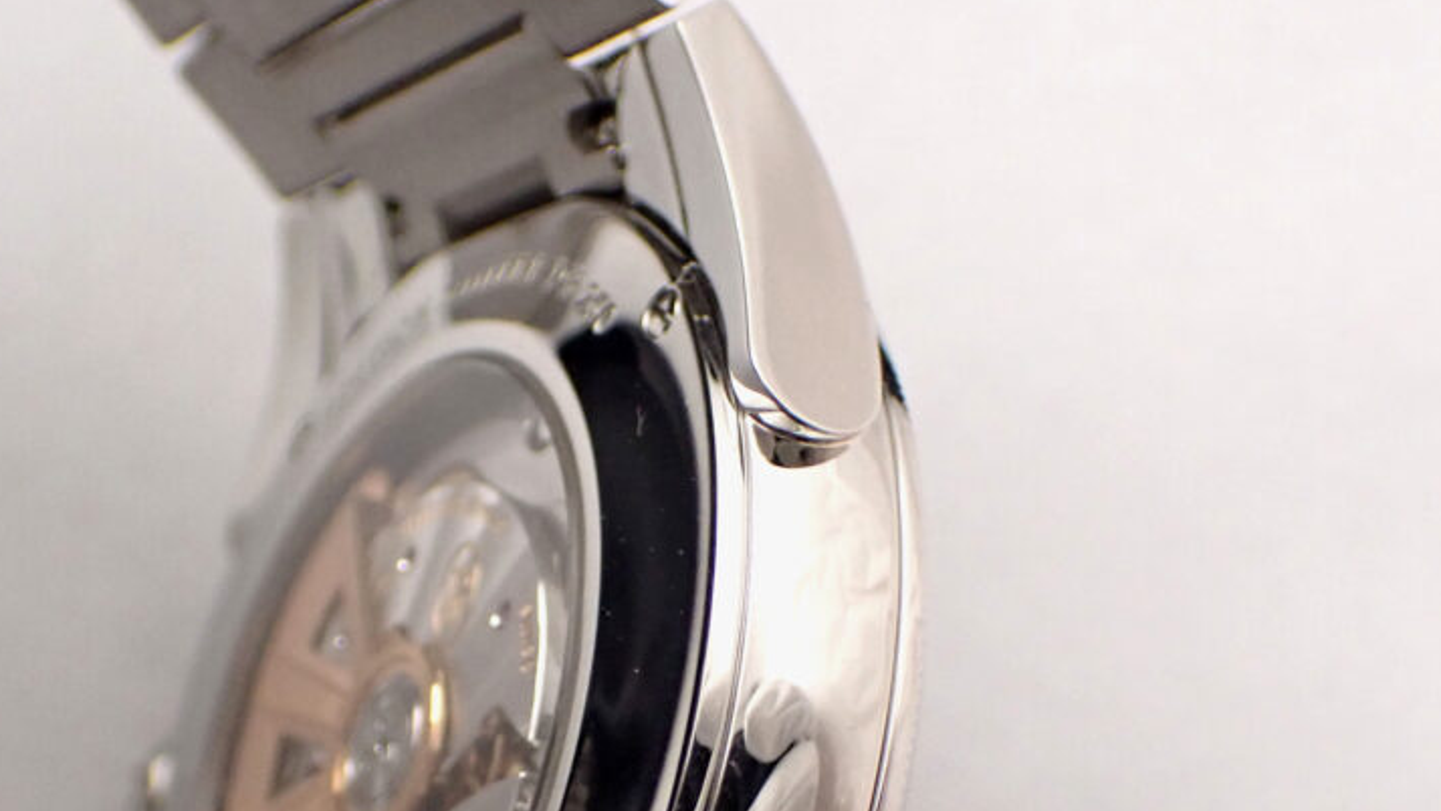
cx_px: 680
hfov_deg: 24.7
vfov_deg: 13.9
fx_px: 3287
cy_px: 722
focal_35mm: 86
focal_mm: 8.4
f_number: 3.1
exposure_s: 1/80
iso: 800
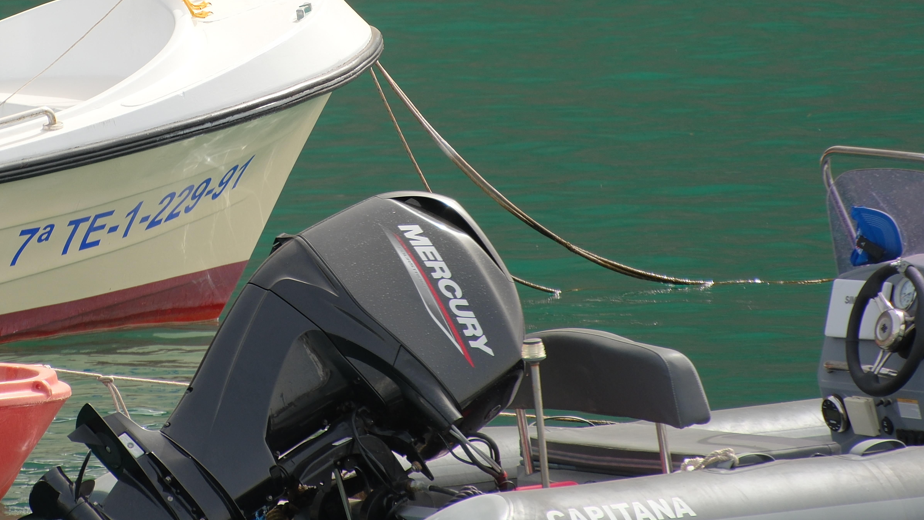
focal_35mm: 761
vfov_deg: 1.6
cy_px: 27
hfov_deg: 2.8
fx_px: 18646
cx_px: 193
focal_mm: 300
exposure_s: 1/240
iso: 250
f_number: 7.1
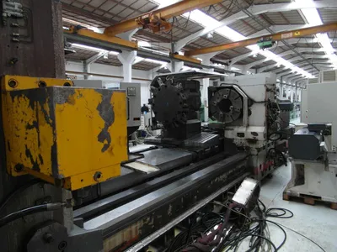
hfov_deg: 73.9
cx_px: 168
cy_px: 126
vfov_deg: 58.9
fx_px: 224
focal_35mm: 23
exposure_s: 1/45
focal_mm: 4.1
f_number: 2.8
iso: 200
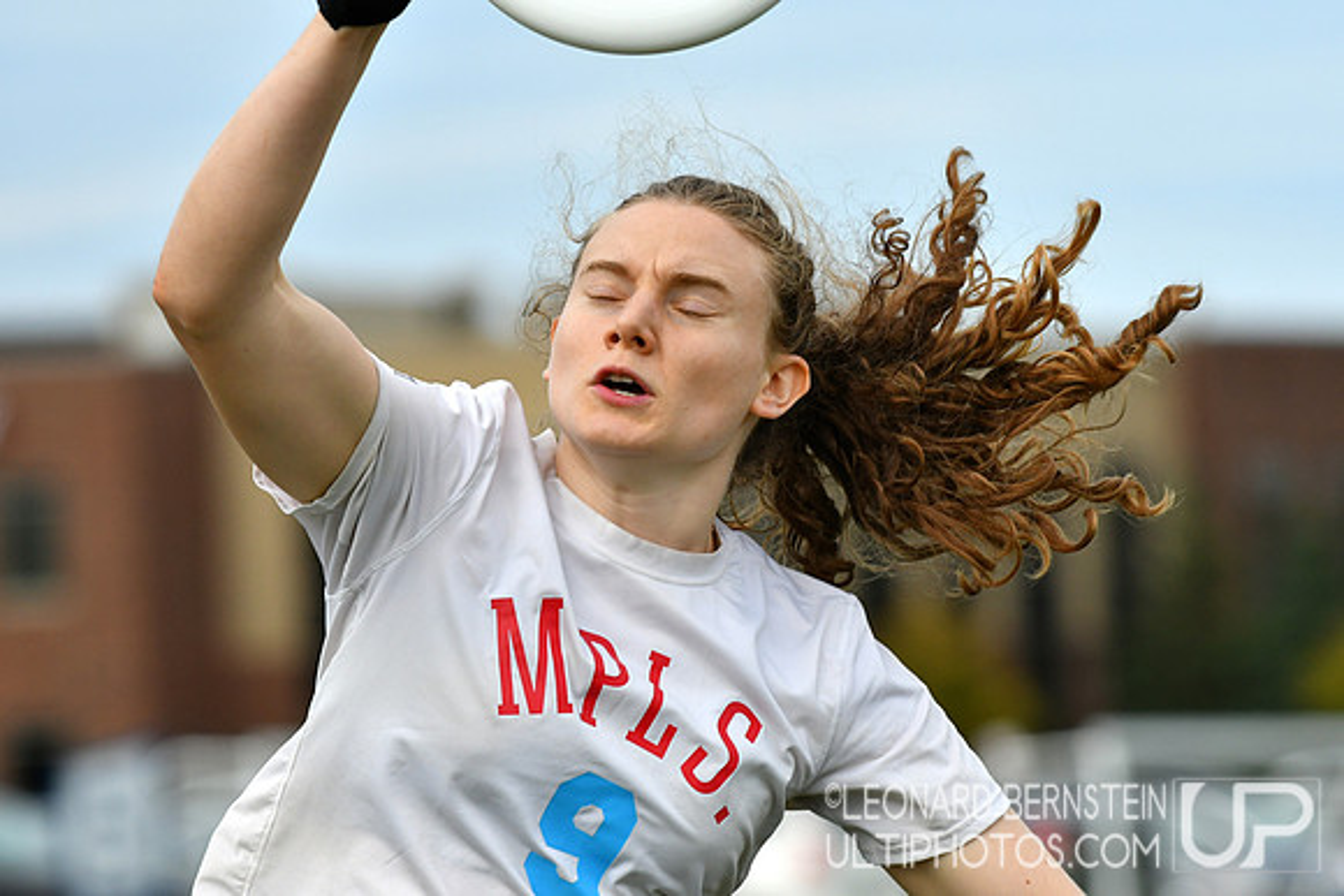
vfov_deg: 3.1
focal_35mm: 450
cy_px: 448
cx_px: 672
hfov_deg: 4.6
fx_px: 16803
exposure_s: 1/4000
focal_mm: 300
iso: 800
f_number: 8
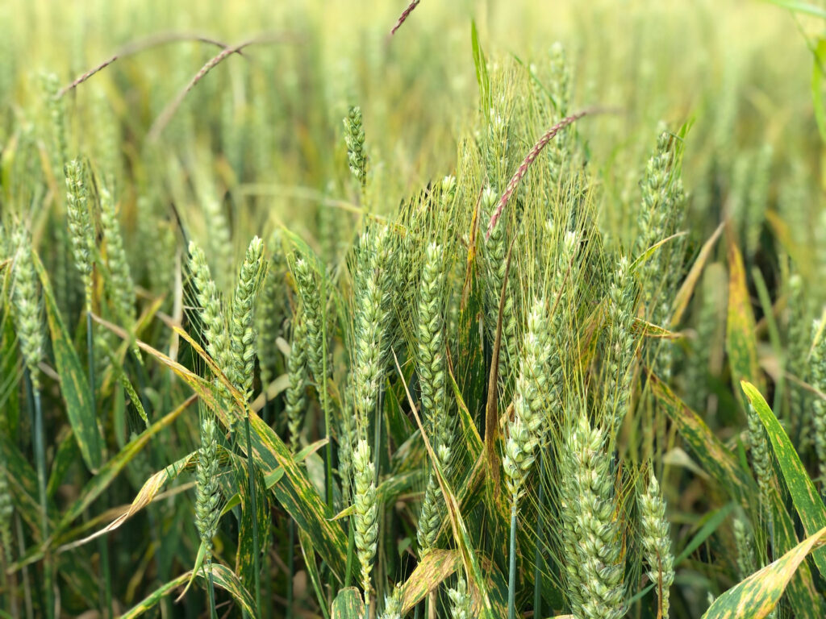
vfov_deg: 28.0
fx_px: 1241
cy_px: 310
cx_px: 413
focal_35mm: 52
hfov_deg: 36.8
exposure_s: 1/121
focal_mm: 6
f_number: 2.4
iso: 16
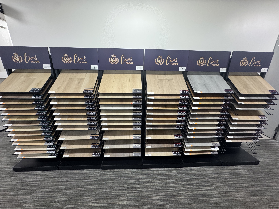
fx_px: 113
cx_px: 140
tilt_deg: -17.2
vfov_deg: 85.7
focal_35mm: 14
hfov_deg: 102.1
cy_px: 104
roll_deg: -0.4
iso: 200
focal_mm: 2.22
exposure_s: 1/60
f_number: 2.2
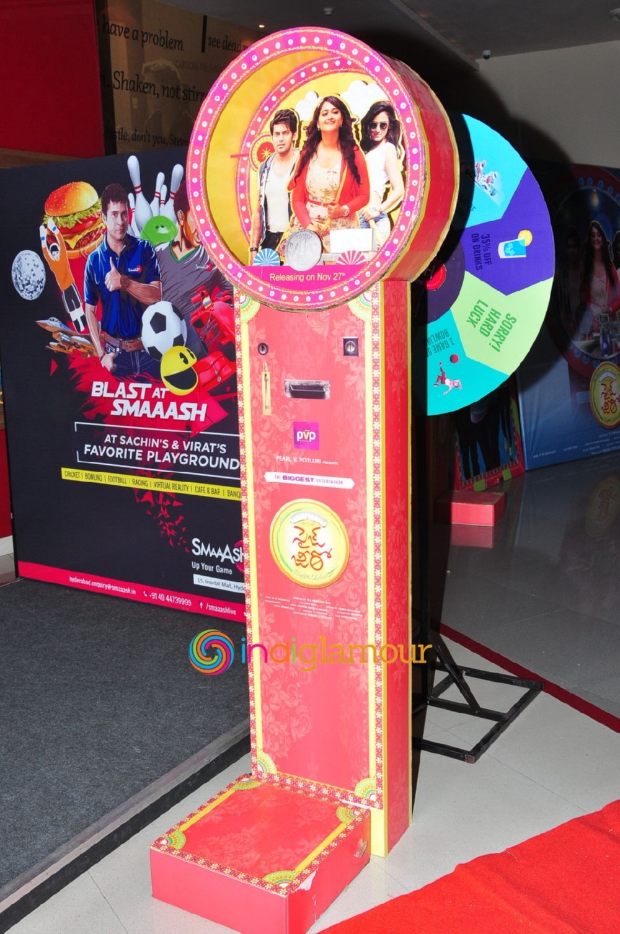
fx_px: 933
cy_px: 467
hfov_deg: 36.8
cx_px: 310
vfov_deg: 53.2
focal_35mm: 36
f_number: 9
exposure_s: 1/125
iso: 500
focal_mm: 24
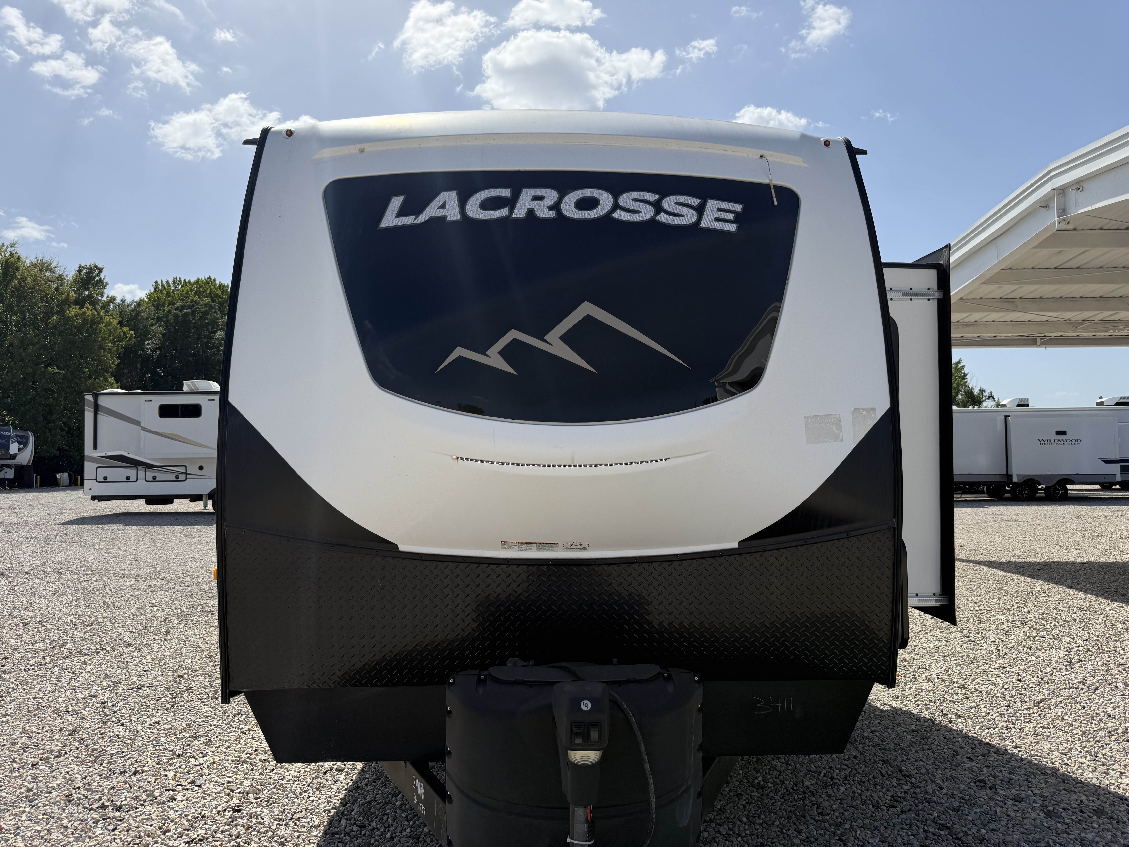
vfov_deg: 56.8
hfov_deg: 71.6
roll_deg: +0.2
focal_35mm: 24
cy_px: 424
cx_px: 564
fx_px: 783
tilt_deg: +1.3
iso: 100
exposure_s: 1/7353
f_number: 1.78
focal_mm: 6.76
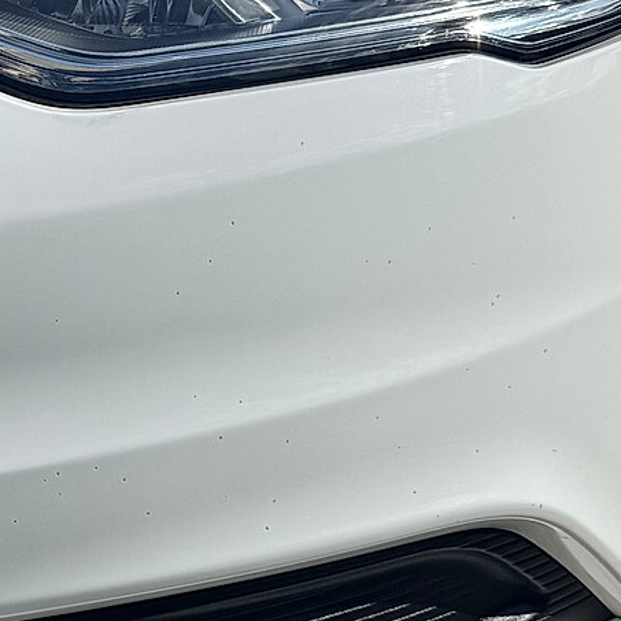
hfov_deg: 21.2
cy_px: 351
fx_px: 1522
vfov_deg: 23.0
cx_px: -148
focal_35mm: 75
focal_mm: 6.76
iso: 80
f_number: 1.78
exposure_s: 1/10309
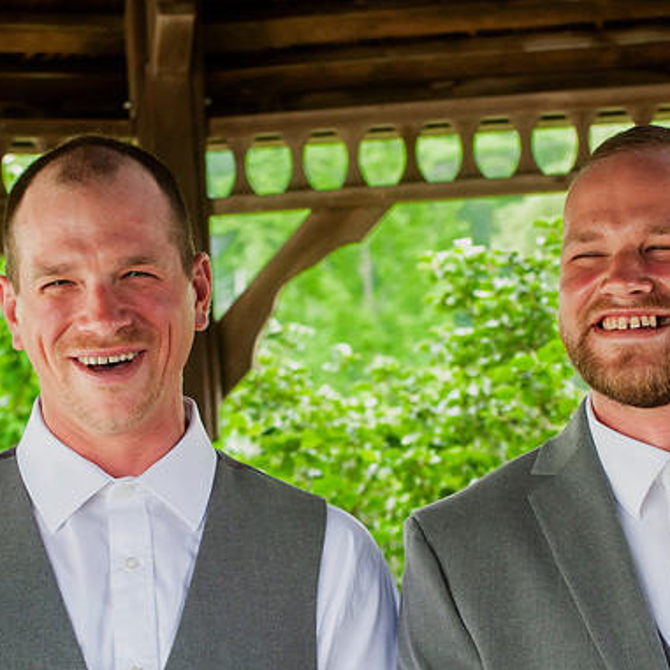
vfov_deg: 16.3
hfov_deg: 16.3
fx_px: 2335
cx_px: 399
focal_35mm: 107
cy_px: 335
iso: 360
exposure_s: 1/125
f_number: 5.6
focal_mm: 55
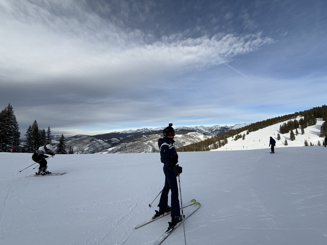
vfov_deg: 85.7
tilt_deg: +4.7
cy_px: 122
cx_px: 164
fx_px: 132
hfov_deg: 102.1
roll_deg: +2.1
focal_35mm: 14
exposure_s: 1/1961
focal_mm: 2.22
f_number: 2.2
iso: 50
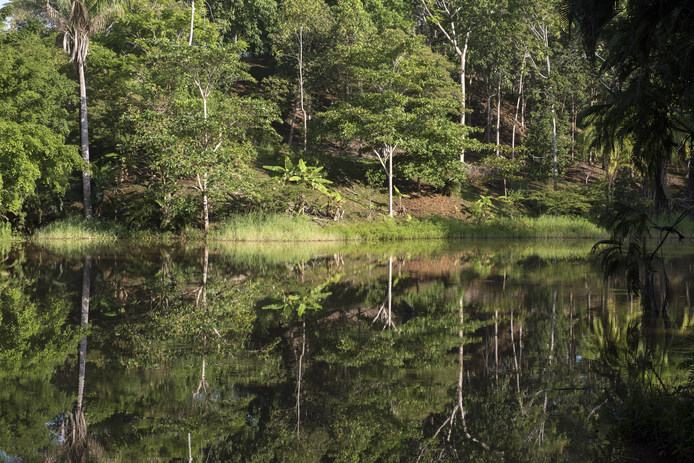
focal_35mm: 70
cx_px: 347
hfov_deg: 28.8
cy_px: 232
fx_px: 1350
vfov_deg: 19.5
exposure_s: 1/500
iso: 400
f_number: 9
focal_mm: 70
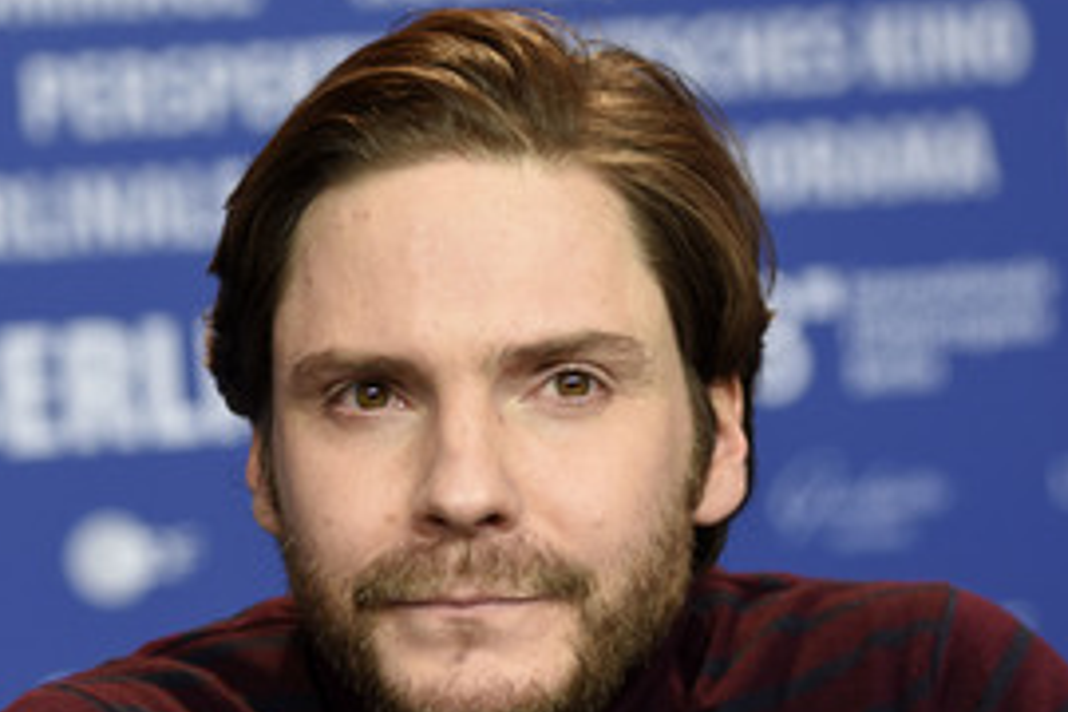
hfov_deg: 8.6
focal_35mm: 238
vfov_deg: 5.8
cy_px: 534
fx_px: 7055
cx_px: 291
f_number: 3.2
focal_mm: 95
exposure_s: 1/250
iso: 640
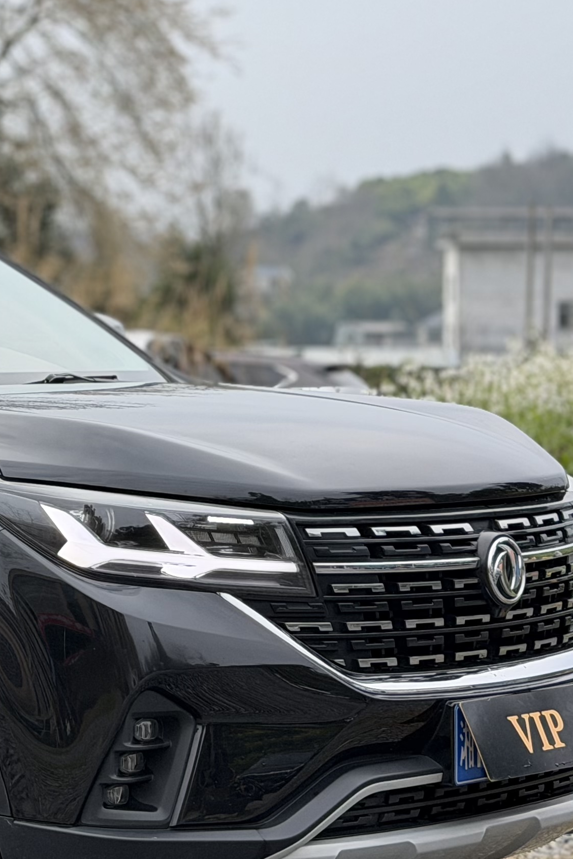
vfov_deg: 17.2
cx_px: -226
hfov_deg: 11.2
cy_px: 289
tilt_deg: +2.4
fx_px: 2841
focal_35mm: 119
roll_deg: -0.4
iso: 80
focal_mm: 6.76
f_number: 1.78
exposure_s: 1/1203
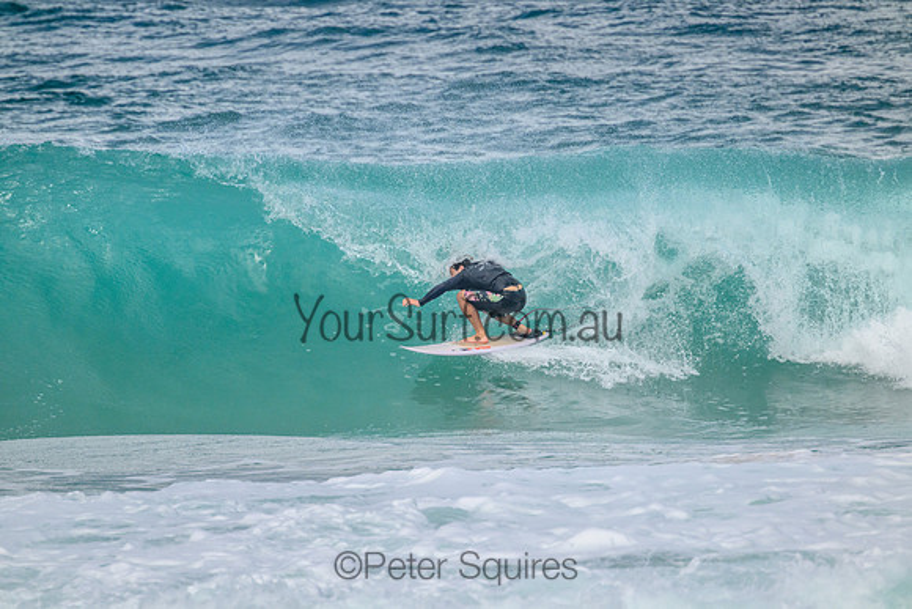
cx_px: 456
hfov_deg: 2.6
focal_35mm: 800
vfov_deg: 1.7
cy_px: 304
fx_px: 20270
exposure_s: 1/2000
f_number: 11
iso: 1000
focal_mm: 800
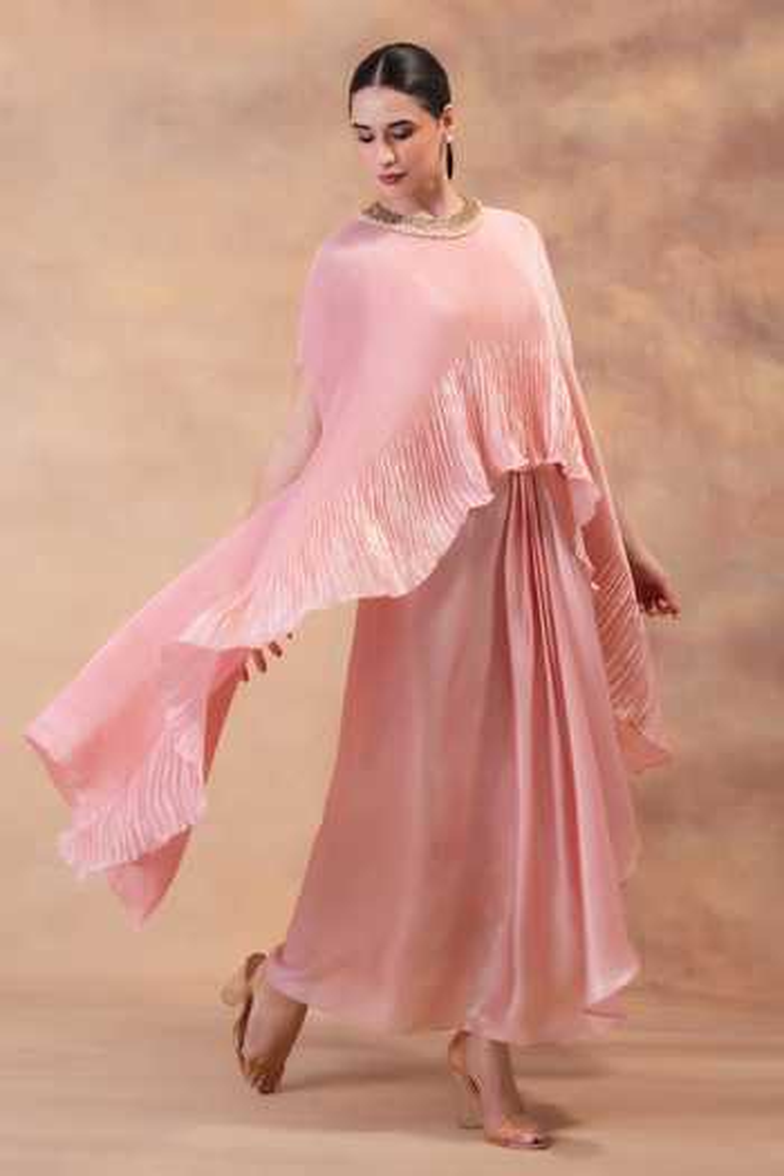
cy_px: 588
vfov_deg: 28.8
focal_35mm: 70
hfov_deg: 19.5
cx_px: 392
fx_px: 2286
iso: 250
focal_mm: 70
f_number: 9
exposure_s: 1/125
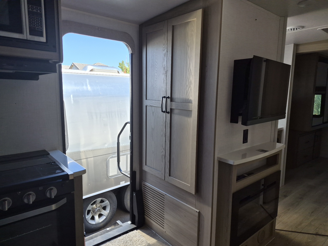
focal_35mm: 23
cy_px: 123
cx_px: 164
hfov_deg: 73.9
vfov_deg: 58.9
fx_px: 218
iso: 80
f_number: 1.8
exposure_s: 1/1429
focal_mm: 5.4
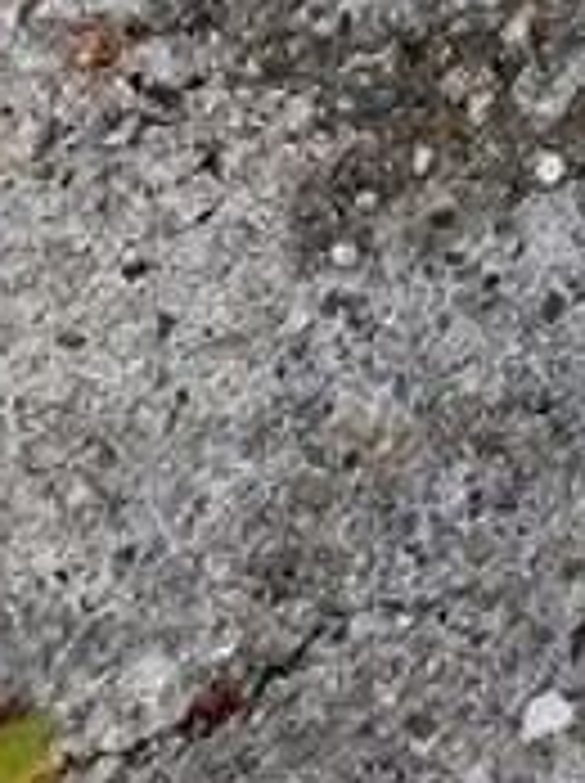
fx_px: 5195
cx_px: 1562
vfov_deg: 7.6
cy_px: -1541
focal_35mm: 230
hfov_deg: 6.1
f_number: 1.8
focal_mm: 4.6
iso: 20
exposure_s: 1/652
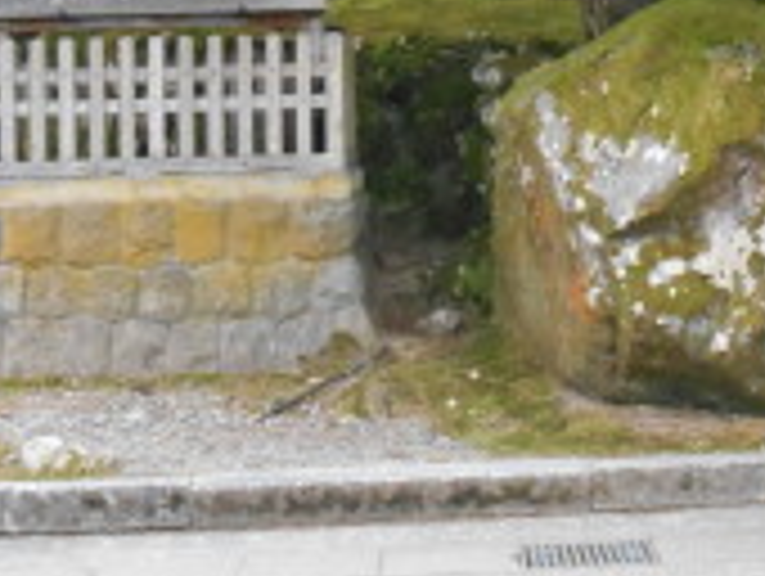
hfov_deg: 17.7
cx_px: 788
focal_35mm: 108
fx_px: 2390
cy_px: -9
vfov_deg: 13.5
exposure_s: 1/100
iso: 800
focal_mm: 8.3
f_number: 4
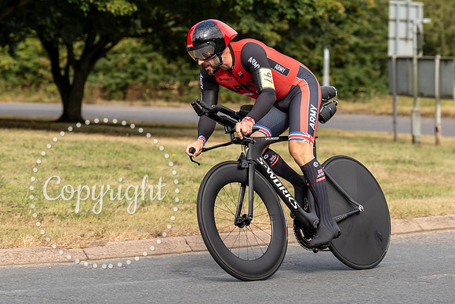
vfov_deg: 9.3
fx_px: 1861
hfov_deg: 13.9
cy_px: 94
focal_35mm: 147
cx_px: 227
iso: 200
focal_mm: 103
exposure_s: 1/1000
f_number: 4
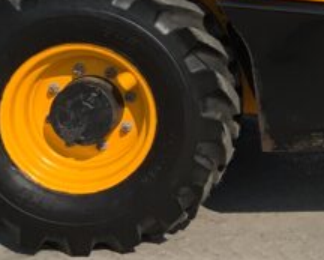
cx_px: 574
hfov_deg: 13.1
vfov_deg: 11.1
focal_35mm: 134
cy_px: -131
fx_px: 1286
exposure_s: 1/2058
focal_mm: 3
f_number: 1.8
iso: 16
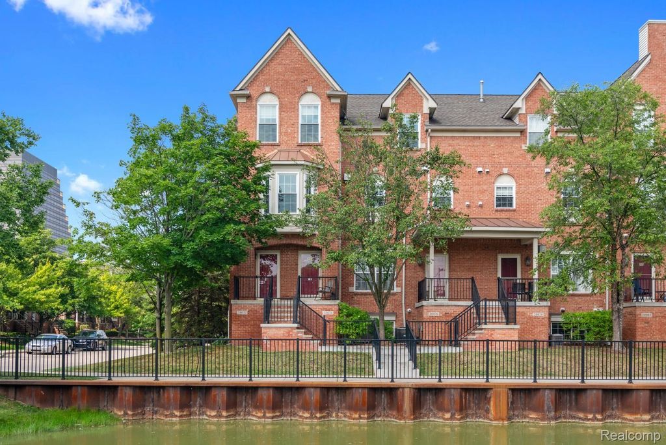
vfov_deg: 41.2
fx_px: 592
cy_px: 222
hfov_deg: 58.7
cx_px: 333
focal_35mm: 32
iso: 400
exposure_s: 1/400
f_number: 9
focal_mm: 32
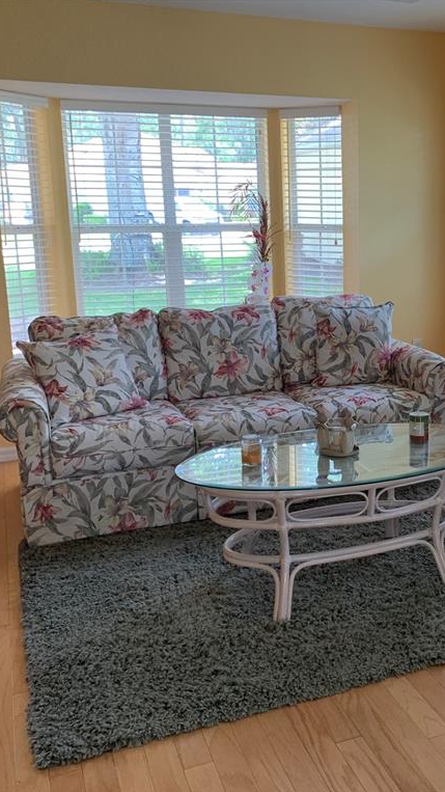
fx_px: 797
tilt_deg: -11.6
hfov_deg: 30.3
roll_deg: -0.2
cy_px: 397
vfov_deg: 52.8
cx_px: 368
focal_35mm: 38
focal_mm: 4.25
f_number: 1.8
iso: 80
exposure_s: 1/60
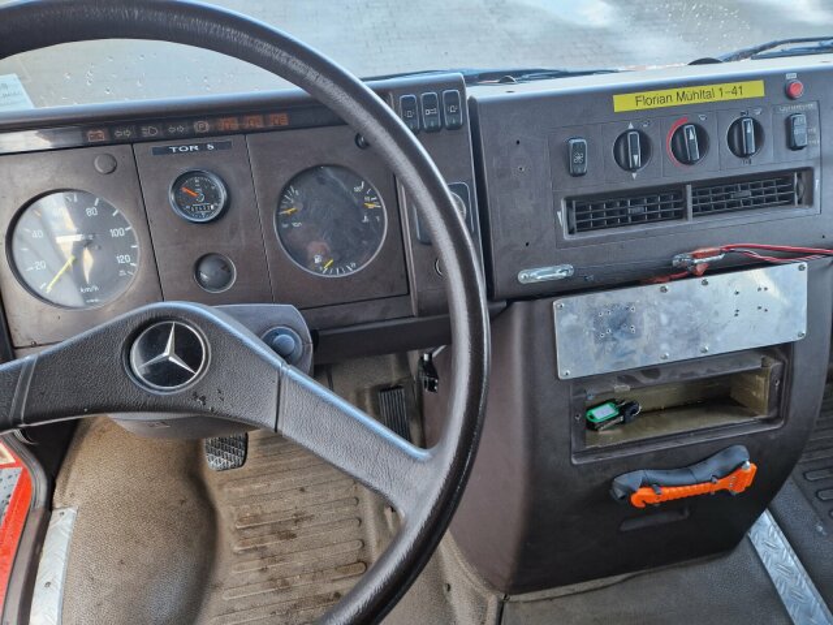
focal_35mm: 23
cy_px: 312
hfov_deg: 73.9
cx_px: 416
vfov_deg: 58.9
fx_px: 553
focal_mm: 5.4
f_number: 1.8
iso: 250
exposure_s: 1/100
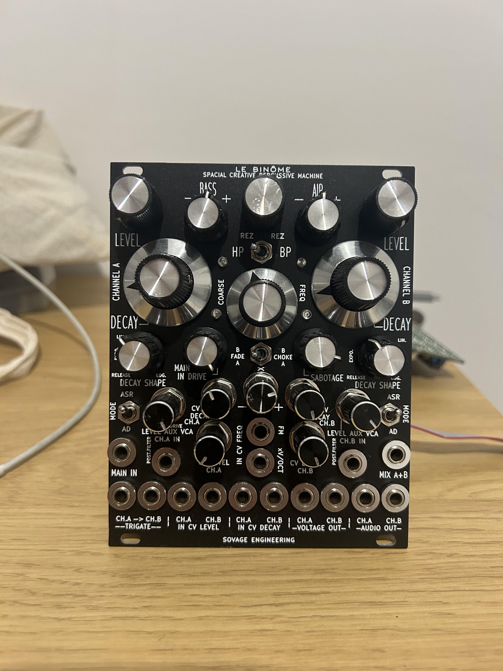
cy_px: 336
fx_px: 504
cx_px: 252
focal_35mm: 26
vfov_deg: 67.3
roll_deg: -0.9
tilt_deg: -21.5
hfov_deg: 53.1
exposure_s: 1/50
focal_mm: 5.7
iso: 400
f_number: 1.5
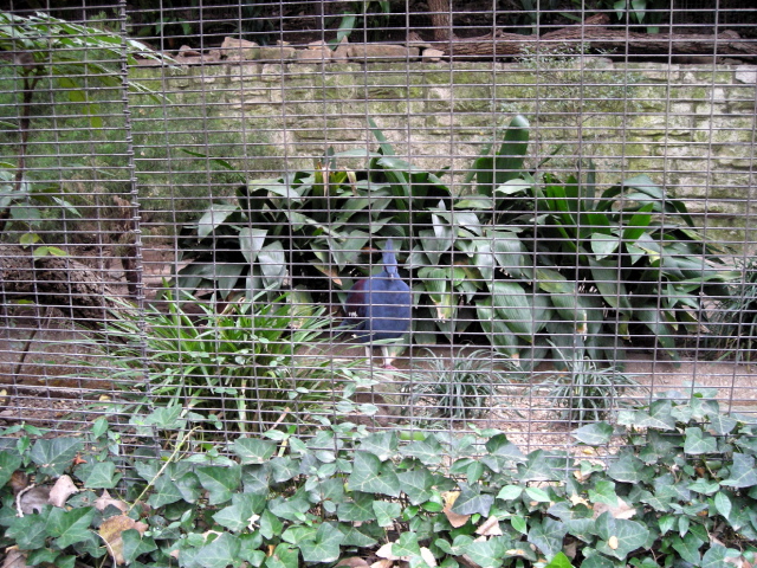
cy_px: 284
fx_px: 831
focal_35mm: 38
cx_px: 378
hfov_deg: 49.0
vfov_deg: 37.7
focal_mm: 6.3
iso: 200
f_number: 3.2
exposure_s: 1/22.5
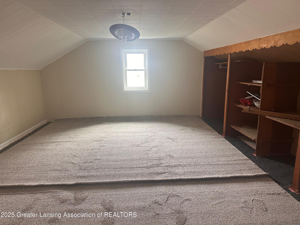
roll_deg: +0.3
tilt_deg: -12.3
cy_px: 112
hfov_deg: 71.6
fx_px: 208
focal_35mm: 24
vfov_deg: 56.8
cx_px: 150
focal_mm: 6.86
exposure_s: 1/94
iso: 250
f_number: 1.78
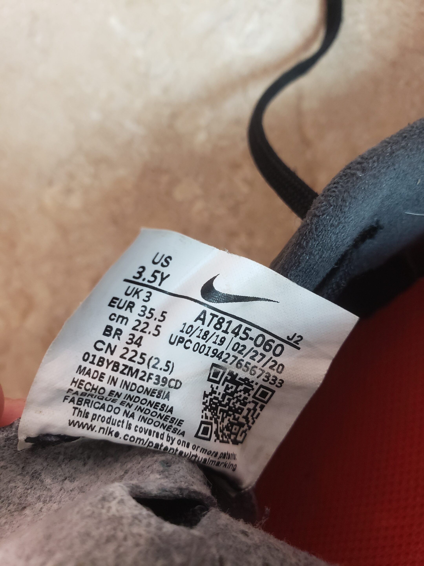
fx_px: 425
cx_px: 212
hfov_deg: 53.1
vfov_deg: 67.3
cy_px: 283
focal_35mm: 26
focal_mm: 4.3
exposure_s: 1/50
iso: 250
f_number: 2.4
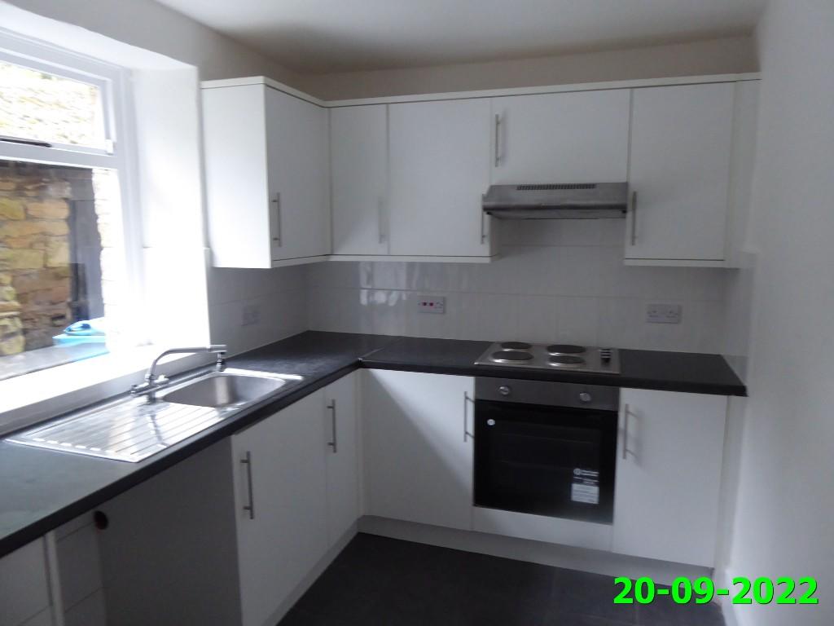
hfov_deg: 71.6
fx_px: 578
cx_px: 417
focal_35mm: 24
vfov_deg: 56.8
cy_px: 313
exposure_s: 1/15
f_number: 3.3
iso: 400
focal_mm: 4.3
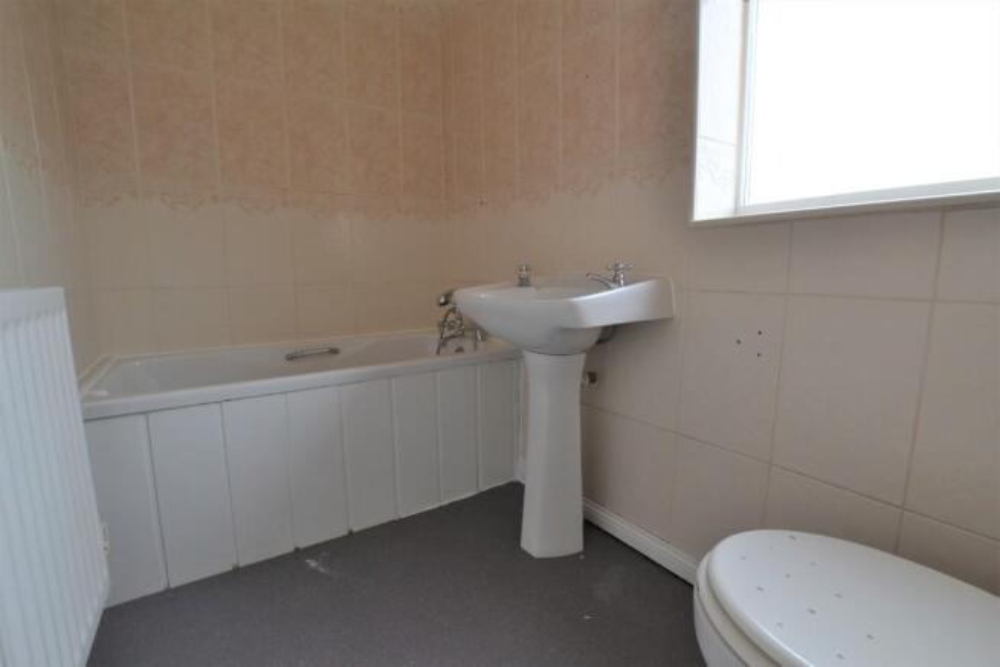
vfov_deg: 77.4
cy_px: 334
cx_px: 500
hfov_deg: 100.4
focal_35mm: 15
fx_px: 417
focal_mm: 10
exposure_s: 1/100
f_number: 5
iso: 400
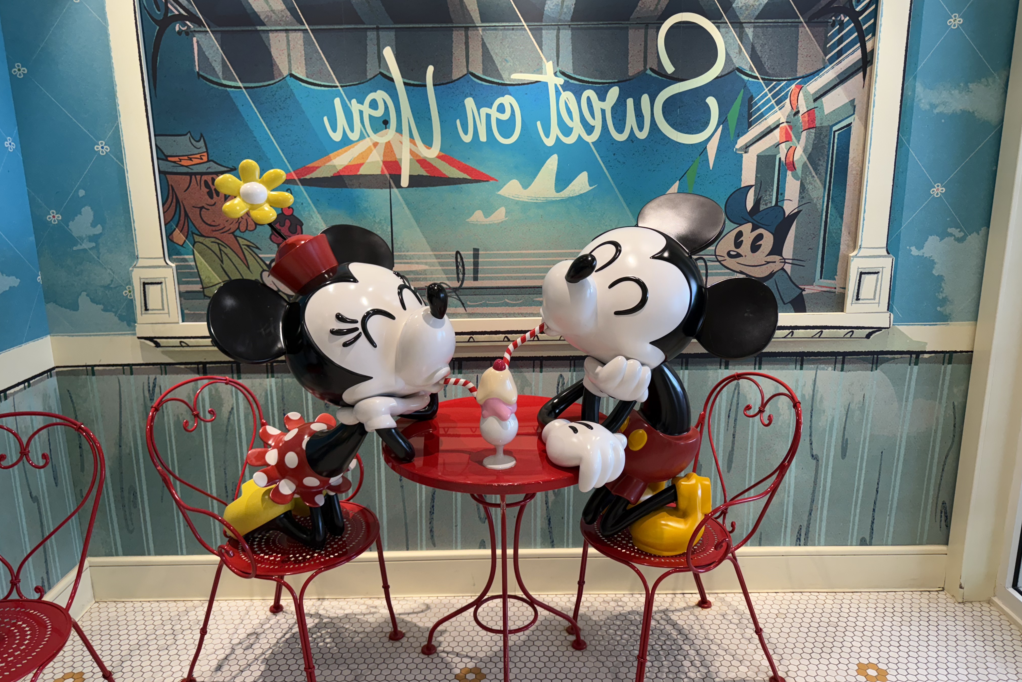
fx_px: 710
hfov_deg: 71.5
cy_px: 330
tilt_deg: -13.8
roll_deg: +1.2
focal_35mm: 25
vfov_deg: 51.3
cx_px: 511
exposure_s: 1/120
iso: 160
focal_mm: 6.76
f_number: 1.78
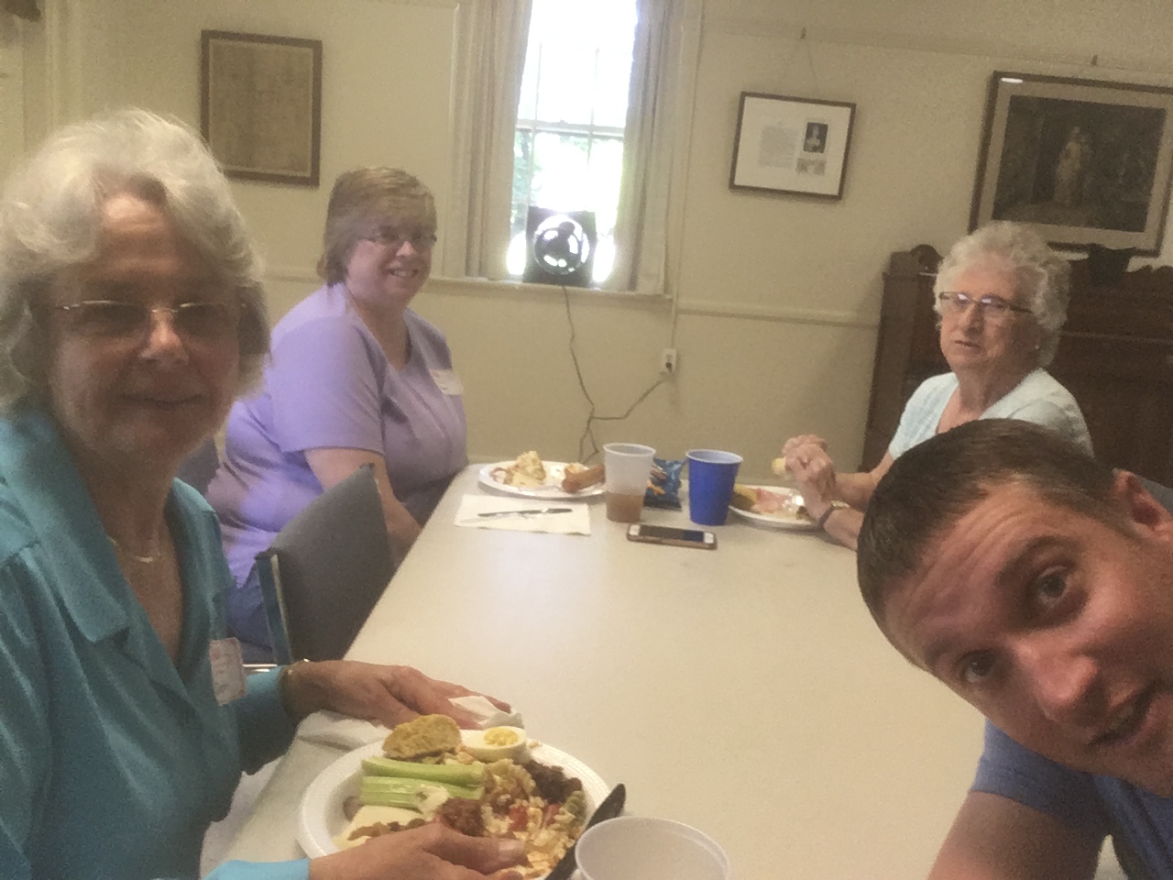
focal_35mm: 31
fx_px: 1050
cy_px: 440
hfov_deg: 58.4
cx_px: 586
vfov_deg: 45.4
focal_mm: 2.15
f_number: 2.4
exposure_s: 1/30
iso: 125
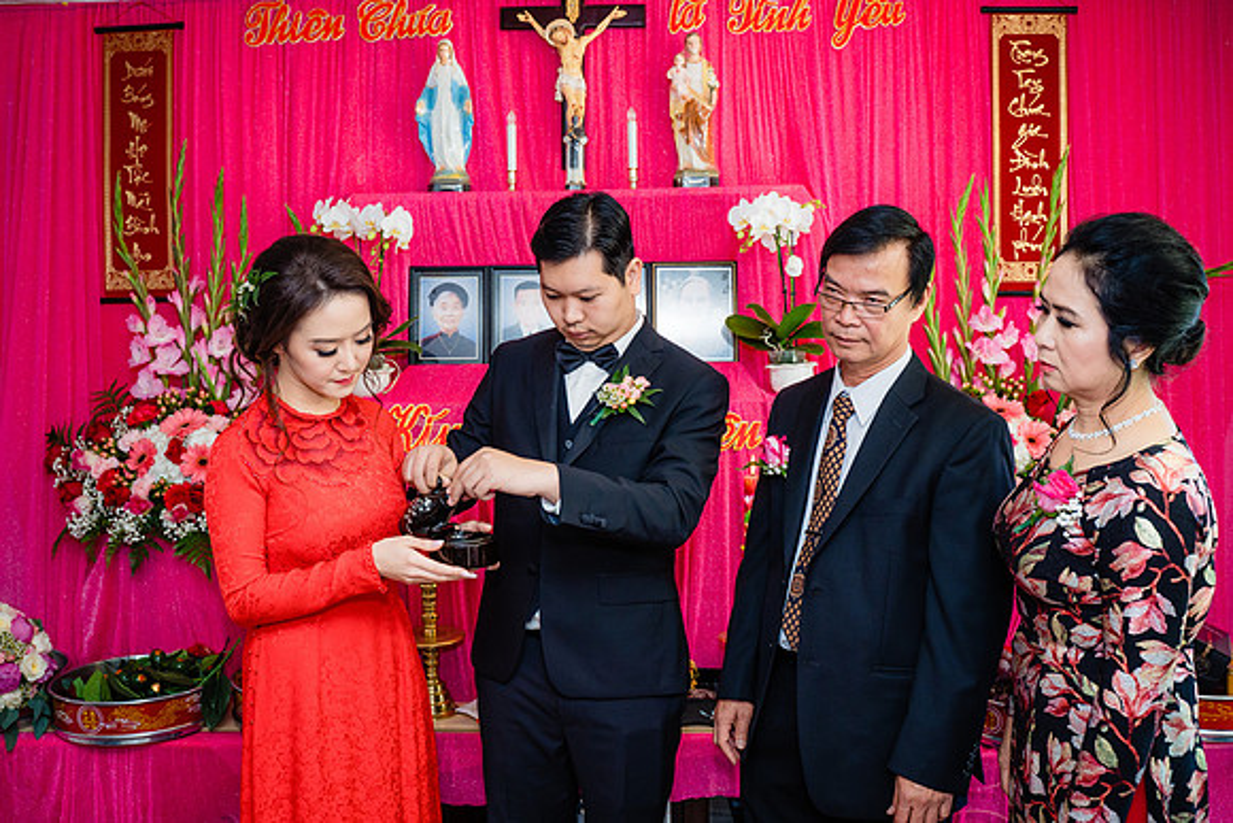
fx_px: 1165
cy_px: 429
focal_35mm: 34
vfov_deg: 38.9
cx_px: 613
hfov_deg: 55.8
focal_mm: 30
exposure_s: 1/160
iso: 800
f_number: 4
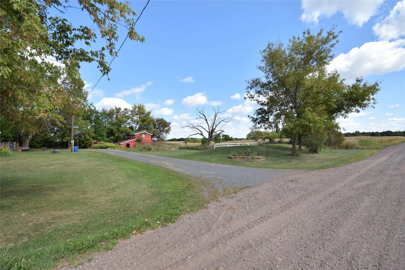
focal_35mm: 15
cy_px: 135
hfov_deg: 100.4
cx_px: 202
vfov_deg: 77.3
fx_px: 169
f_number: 14
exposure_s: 1/200
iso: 320
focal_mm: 10
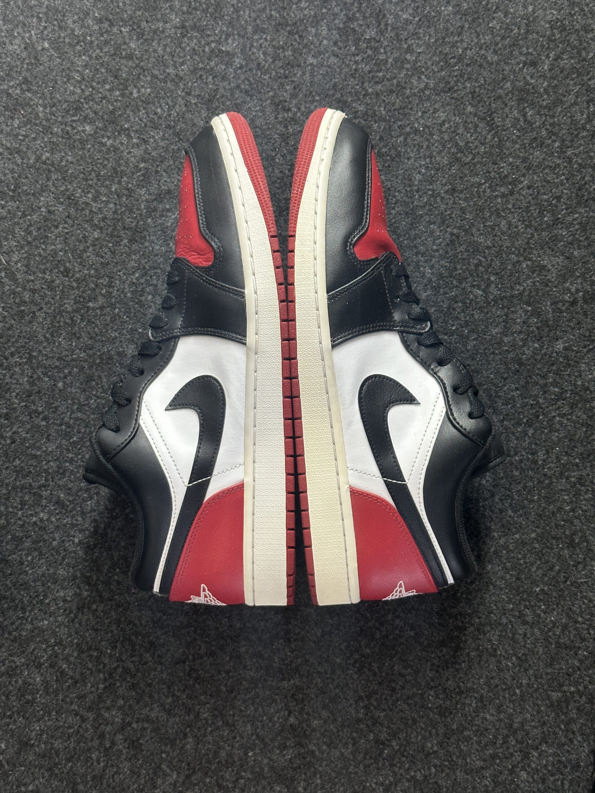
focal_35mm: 48
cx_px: 298
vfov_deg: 39.7
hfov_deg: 30.3
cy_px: 396
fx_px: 1100
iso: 250
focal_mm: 6.86
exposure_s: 1/33
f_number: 1.78
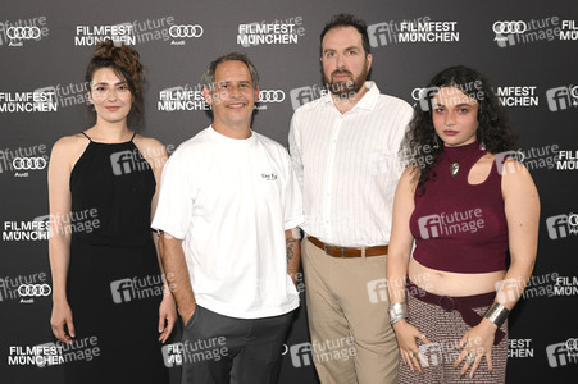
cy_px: 192
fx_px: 770
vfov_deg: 28.0
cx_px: 289
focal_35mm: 48
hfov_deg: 41.1
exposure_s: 1/160
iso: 1600
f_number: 5.6
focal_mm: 48
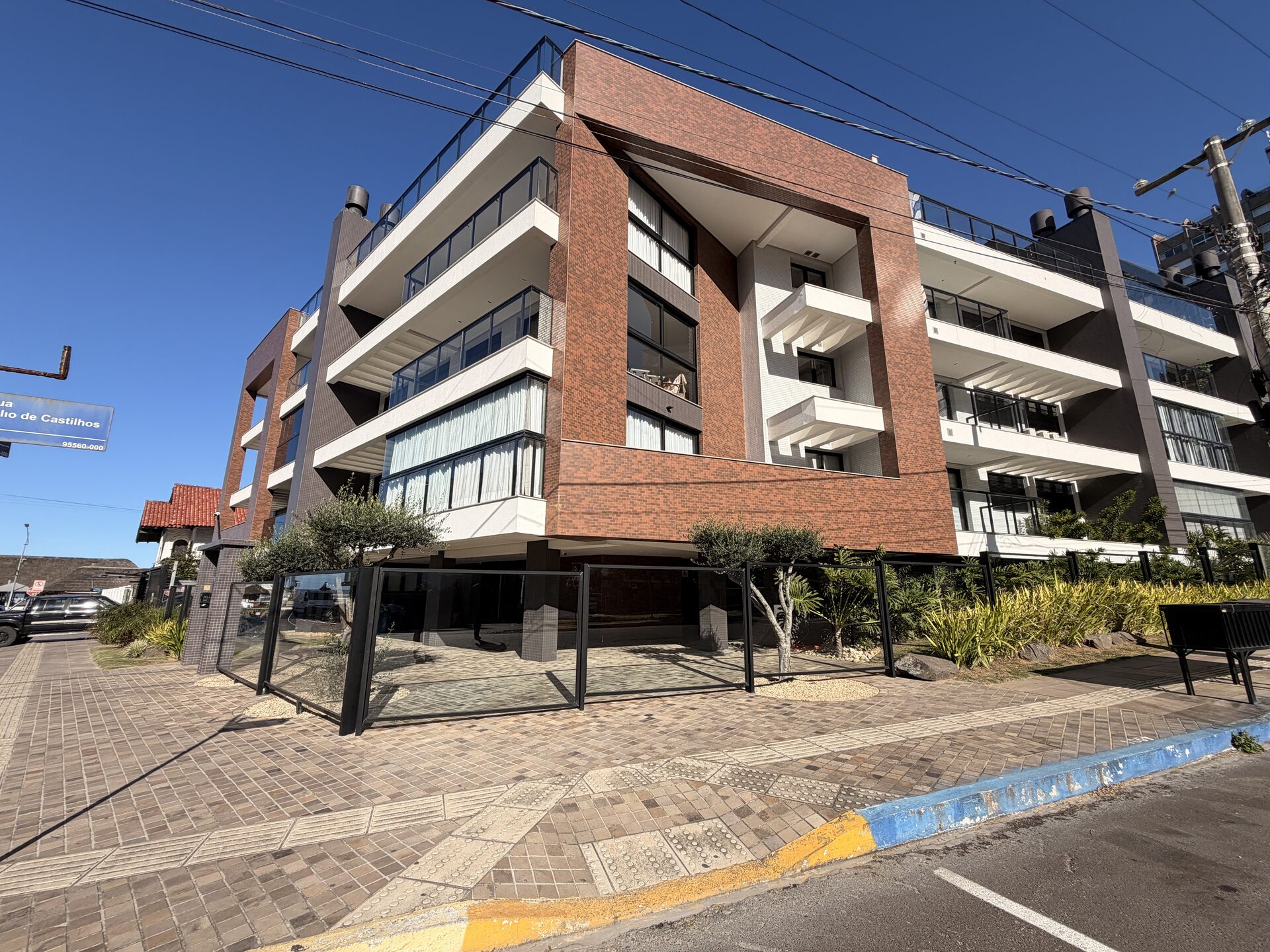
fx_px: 514
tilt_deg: +13.2
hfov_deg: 102.1
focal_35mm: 14
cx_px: 635
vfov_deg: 85.7
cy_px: 476
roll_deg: -0.5
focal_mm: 2.22
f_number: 2.2
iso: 20
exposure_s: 1/942
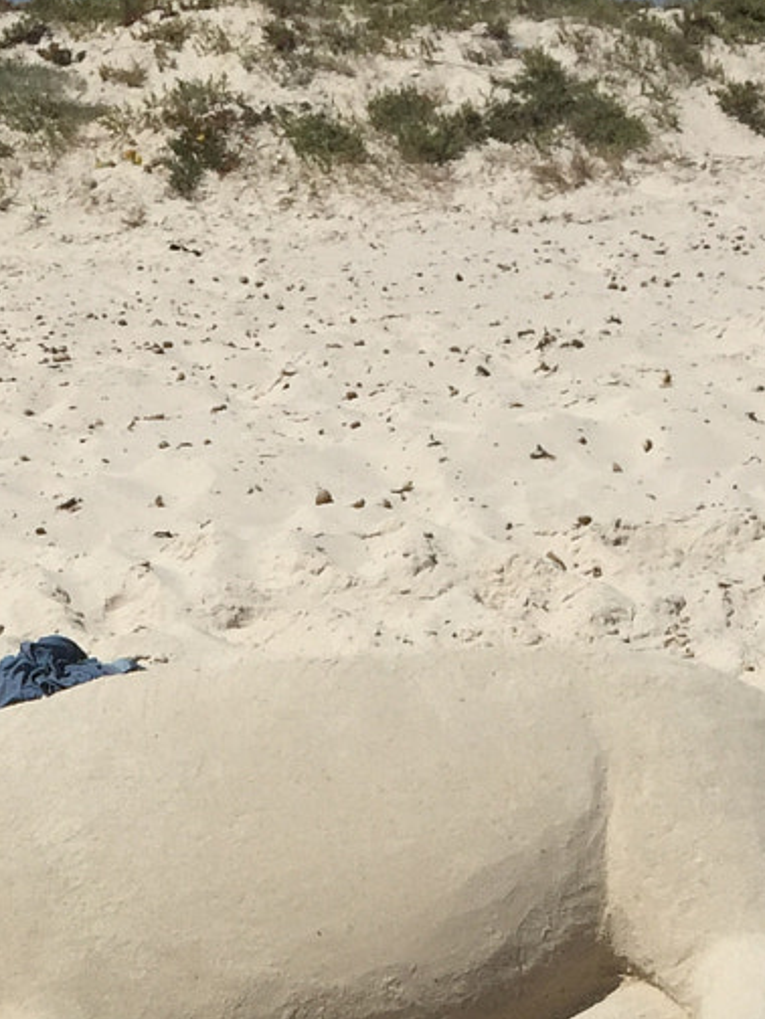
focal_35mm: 92
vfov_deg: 19.9
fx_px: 2711
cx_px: -2
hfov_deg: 15.8
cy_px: 1252
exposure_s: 1/6623
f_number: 2.2
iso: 32
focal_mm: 4.15
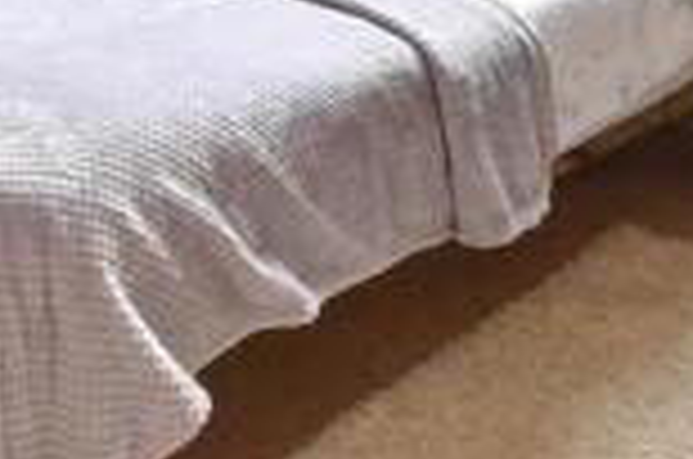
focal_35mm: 64
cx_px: -220
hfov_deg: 26.4
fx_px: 1229
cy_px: -412
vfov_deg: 16.8
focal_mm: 10
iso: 400
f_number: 11
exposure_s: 1/30
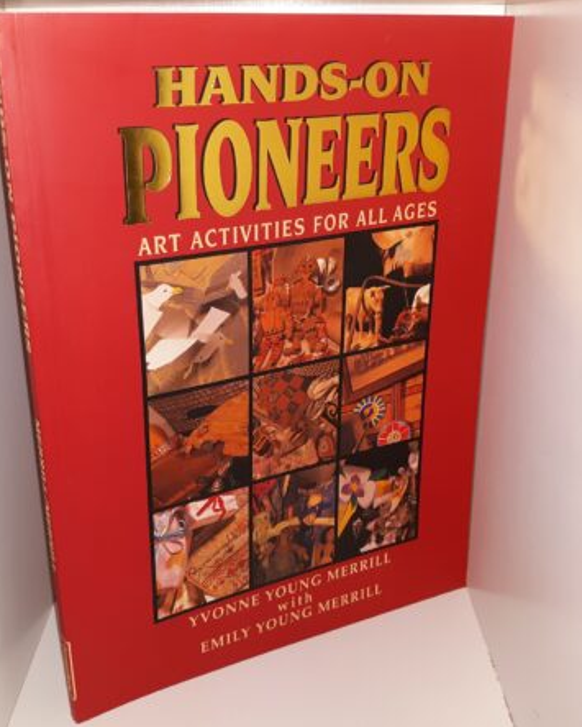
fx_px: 796
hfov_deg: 40.1
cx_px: 271
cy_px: 368
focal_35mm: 37
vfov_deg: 49.1
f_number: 1.7
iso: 80
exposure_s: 1/120
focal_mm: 3.7
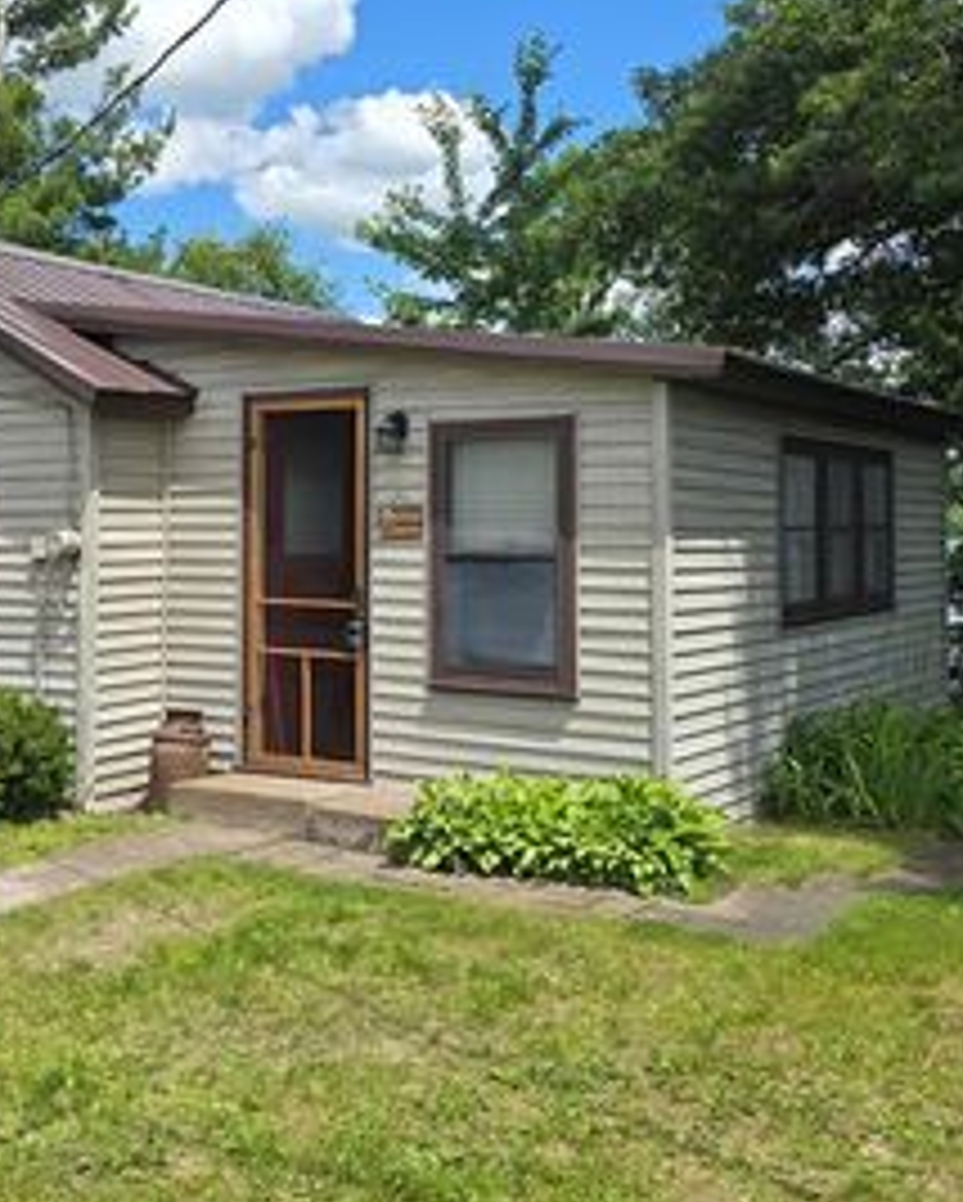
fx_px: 1495
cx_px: 266
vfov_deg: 43.5
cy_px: 470
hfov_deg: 35.1
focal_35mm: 42
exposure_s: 1/522
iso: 12
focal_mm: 6.3
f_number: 1.7
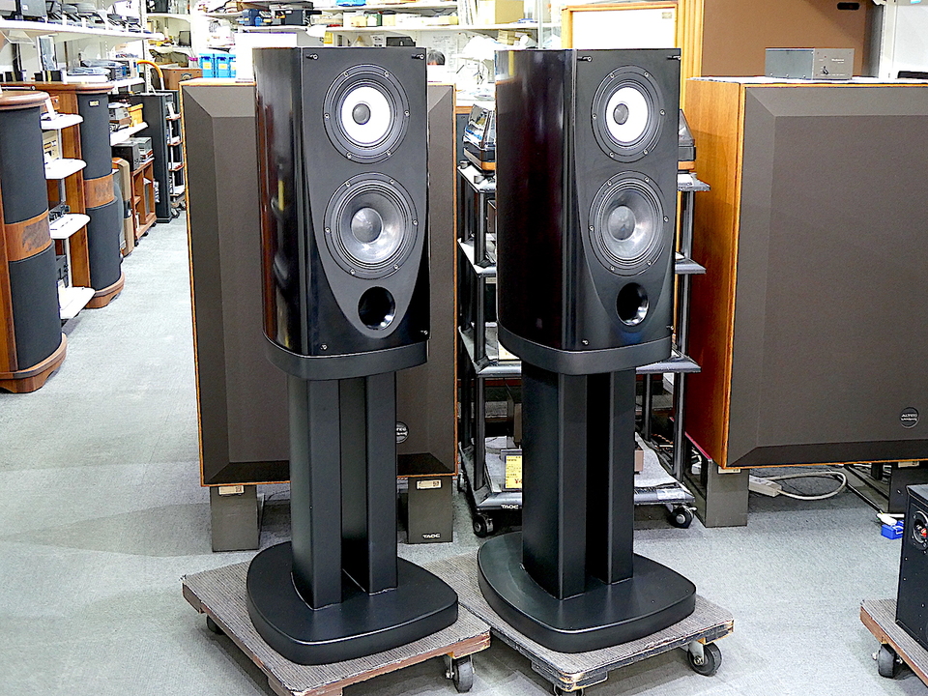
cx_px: 464
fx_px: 1180
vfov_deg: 32.9
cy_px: 348
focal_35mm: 44
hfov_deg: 42.9
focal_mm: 7.8
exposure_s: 1/2.5
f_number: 3.9
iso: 200
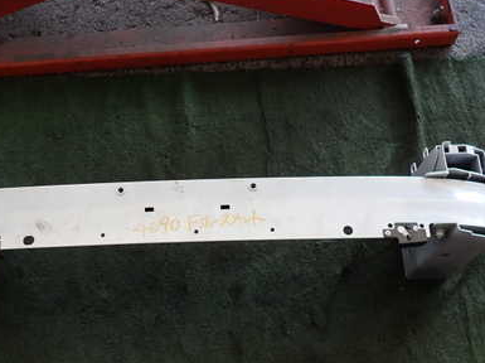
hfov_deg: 47.8
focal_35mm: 39
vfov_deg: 36.7
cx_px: 220
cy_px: 214
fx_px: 546
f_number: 2
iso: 125
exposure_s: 1/60
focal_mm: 4.5
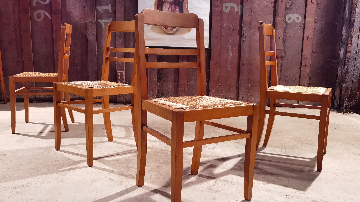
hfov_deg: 58.0
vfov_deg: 34.5
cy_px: 121
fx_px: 325
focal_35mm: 34
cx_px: 180
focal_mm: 6.71
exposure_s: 1/33.3
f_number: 1.9
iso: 500
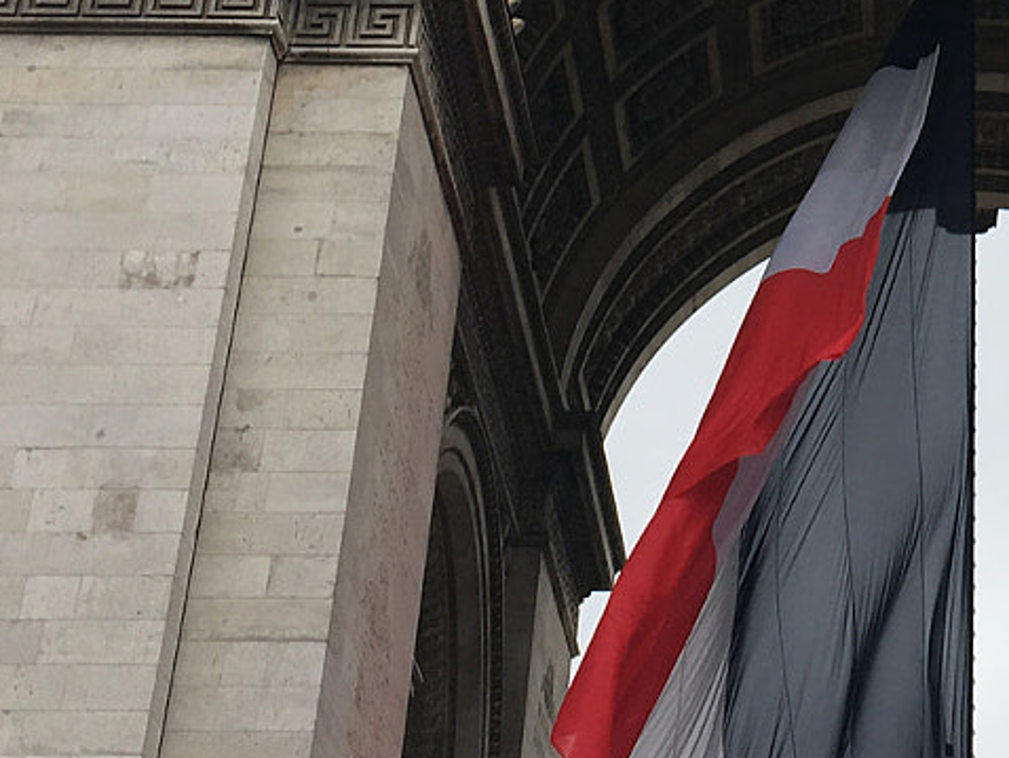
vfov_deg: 14.8
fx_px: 2829
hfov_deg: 19.7
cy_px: -97
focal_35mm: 97
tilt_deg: +34.0
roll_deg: -1.3
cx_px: 982
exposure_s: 1/437
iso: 25
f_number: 2.2
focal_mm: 4.15
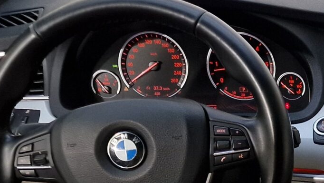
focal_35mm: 94
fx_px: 808
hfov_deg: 20.1
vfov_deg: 12.5
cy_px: 229
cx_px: 460
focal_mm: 6.4
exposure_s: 1/50
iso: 160
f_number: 1.8
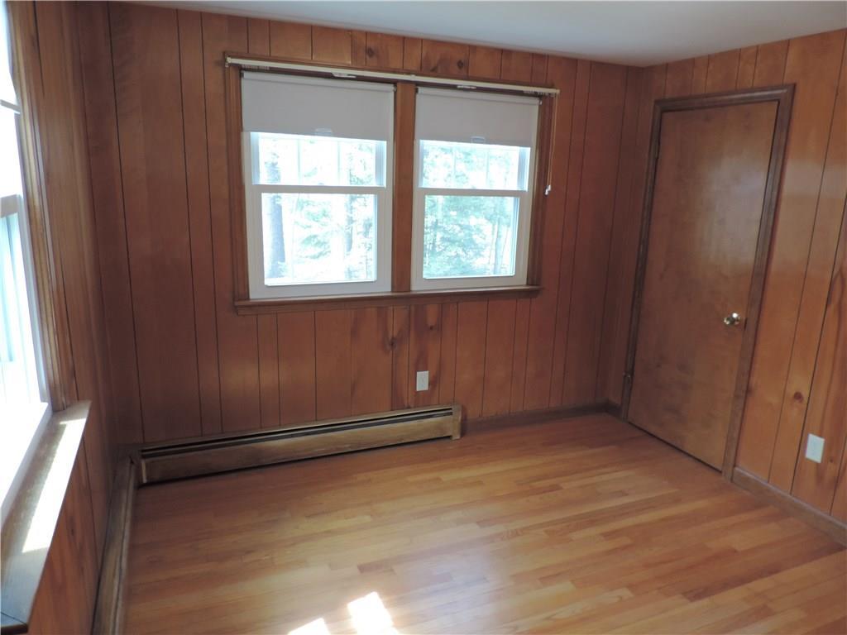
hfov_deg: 71.6
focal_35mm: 24
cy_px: 318
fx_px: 587
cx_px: 424
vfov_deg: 56.8
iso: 180
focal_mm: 4.3
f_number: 3
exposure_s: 1/30
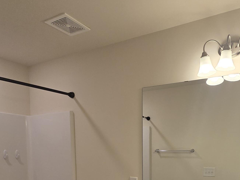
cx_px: 170
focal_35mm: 30
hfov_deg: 57.8
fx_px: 208
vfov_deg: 42.3
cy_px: 167
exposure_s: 1/120
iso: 80
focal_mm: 2.2
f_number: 2.2
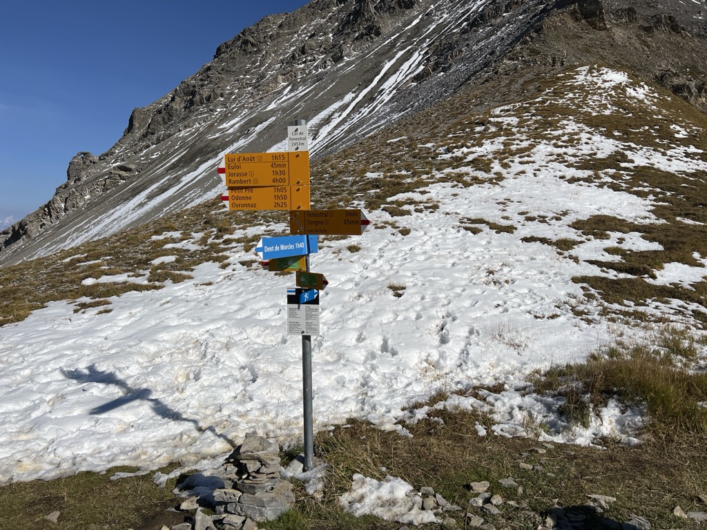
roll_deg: +1.2
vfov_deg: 53.1
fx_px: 531
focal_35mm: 26
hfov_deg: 67.3
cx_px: 354
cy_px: 265
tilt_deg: -4.3
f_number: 1.5
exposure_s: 1/16393
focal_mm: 5.7
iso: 50
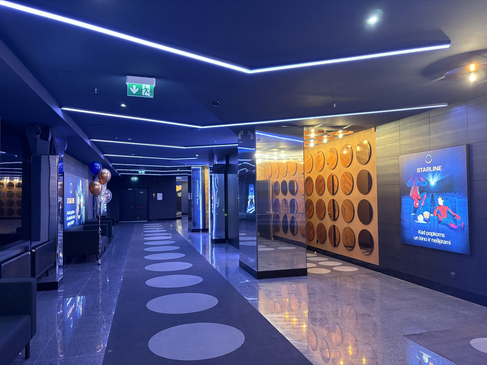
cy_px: 182
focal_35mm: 26
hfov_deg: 67.3
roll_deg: +2.0
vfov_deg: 53.1
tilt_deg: +2.4
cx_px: 244
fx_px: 366
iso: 320
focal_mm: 5.96
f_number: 1.6
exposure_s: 1/50
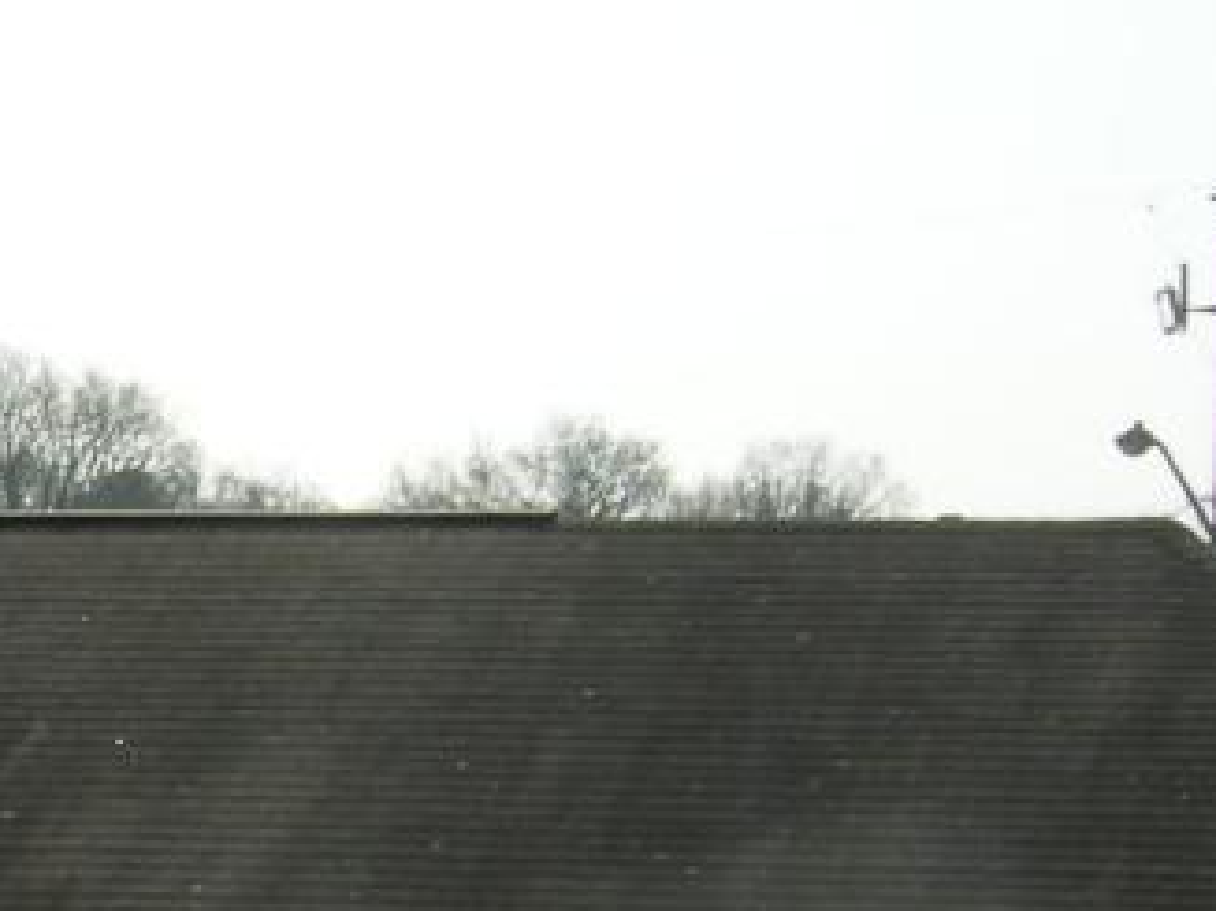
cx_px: -989
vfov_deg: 10.3
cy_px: 1186
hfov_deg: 12.7
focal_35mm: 141
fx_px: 4951
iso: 64
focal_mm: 7.5
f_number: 6.8
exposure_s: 1/307
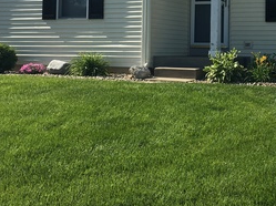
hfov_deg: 27.2
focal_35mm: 70
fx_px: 557
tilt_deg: +4.4
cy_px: 24
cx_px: 223
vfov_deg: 20.6
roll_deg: -0.9
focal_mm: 4.15
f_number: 2.2
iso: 25
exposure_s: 1/1479
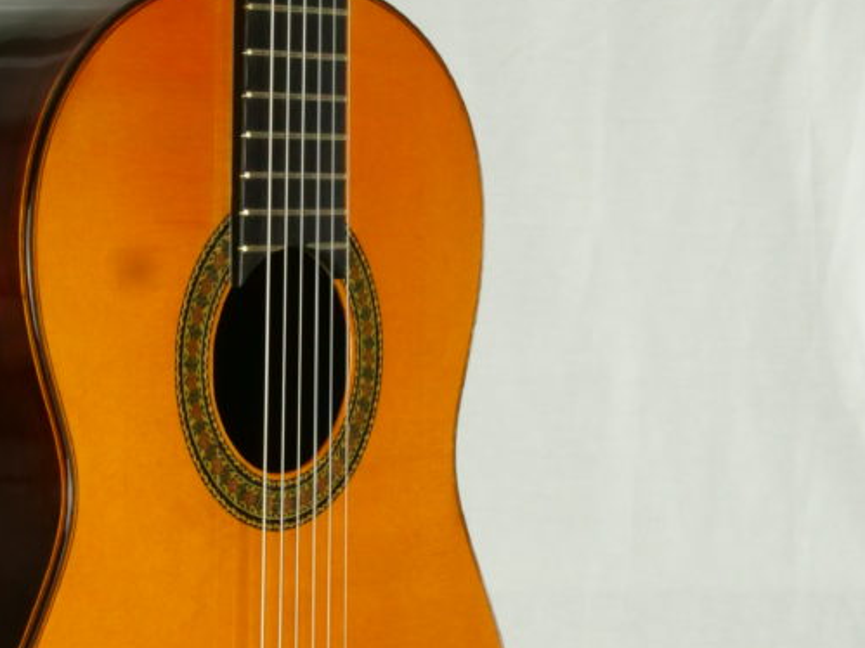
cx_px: 145
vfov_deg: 11.9
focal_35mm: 124
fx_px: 3098
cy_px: 584
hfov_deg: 15.8
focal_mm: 29
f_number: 14
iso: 2500
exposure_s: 1/60
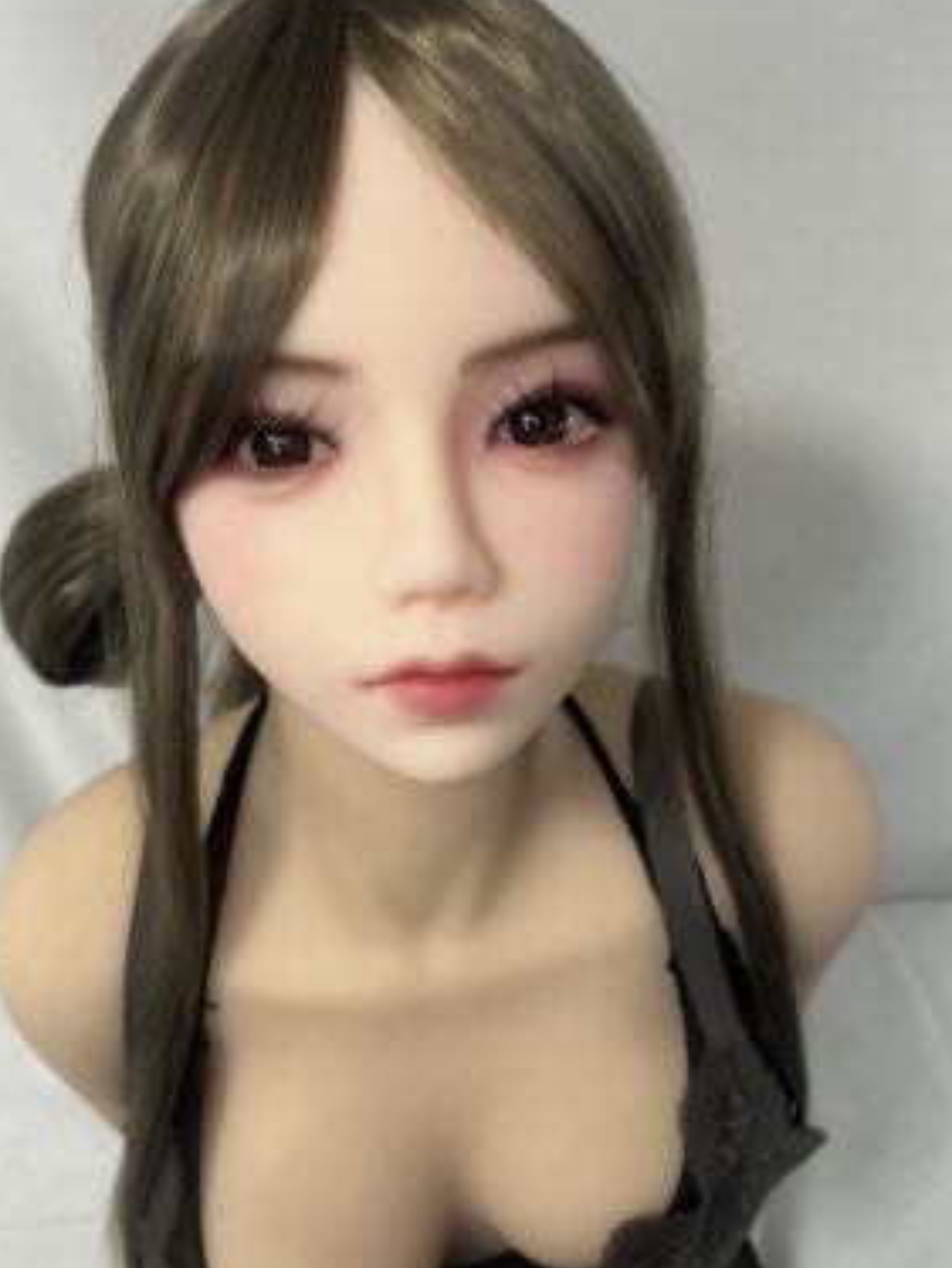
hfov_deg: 46.8
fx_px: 1099
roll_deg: +6.1
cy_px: 634
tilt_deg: -32.4
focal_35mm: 30
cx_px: 423
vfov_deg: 59.9
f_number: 1.5
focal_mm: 5.7
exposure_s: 1/121
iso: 100
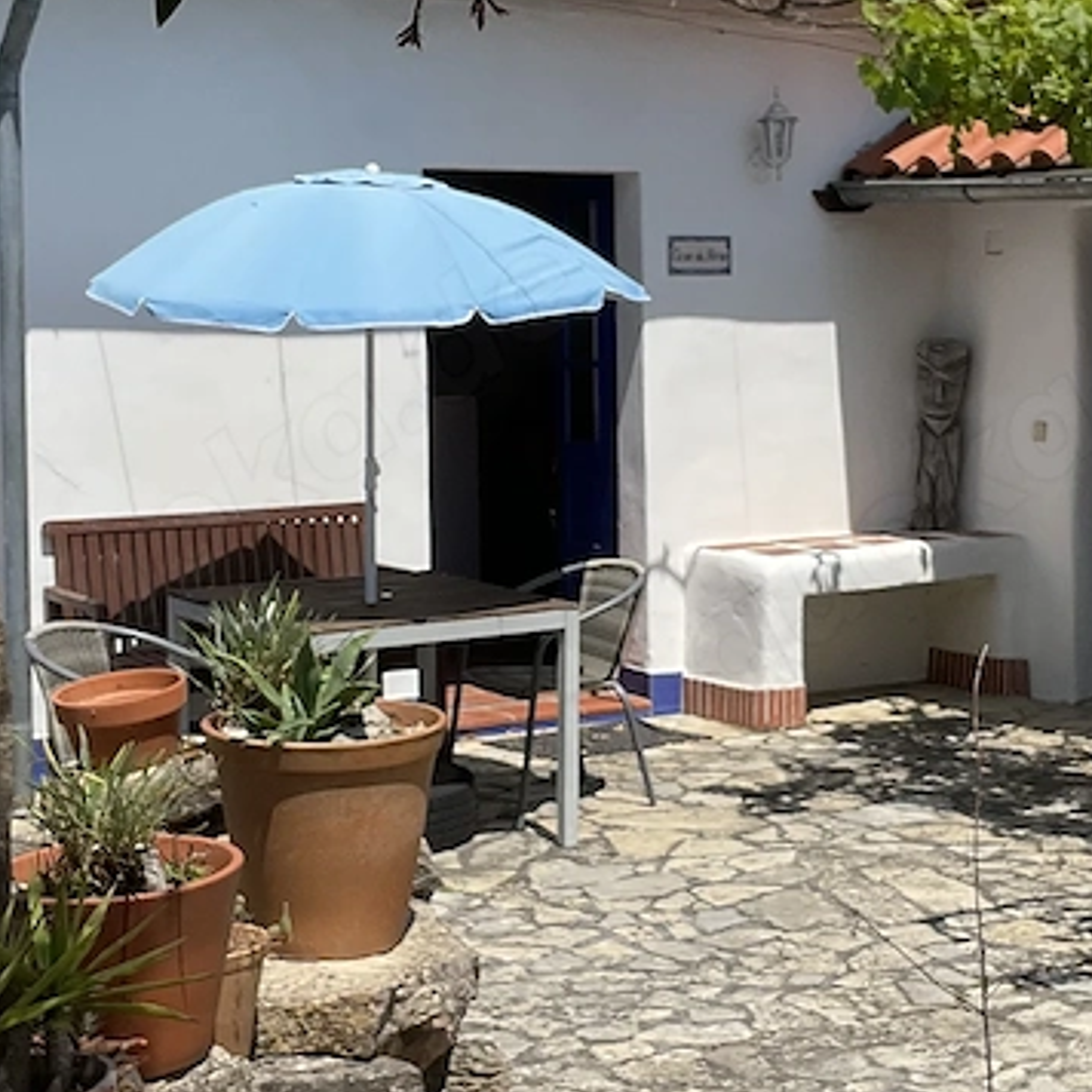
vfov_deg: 24.0
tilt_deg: -4.9
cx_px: 647
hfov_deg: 24.0
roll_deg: -0.5
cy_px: 515
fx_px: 2570
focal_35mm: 72
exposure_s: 1/4405
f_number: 1.8
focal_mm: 3
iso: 20
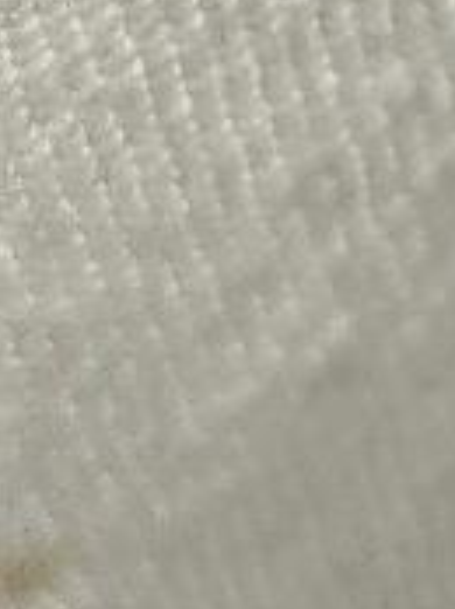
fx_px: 4919
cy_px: -273
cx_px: 836
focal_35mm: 280
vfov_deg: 7.0
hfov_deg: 5.2
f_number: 1.7
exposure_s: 1/50
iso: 80
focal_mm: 5.31
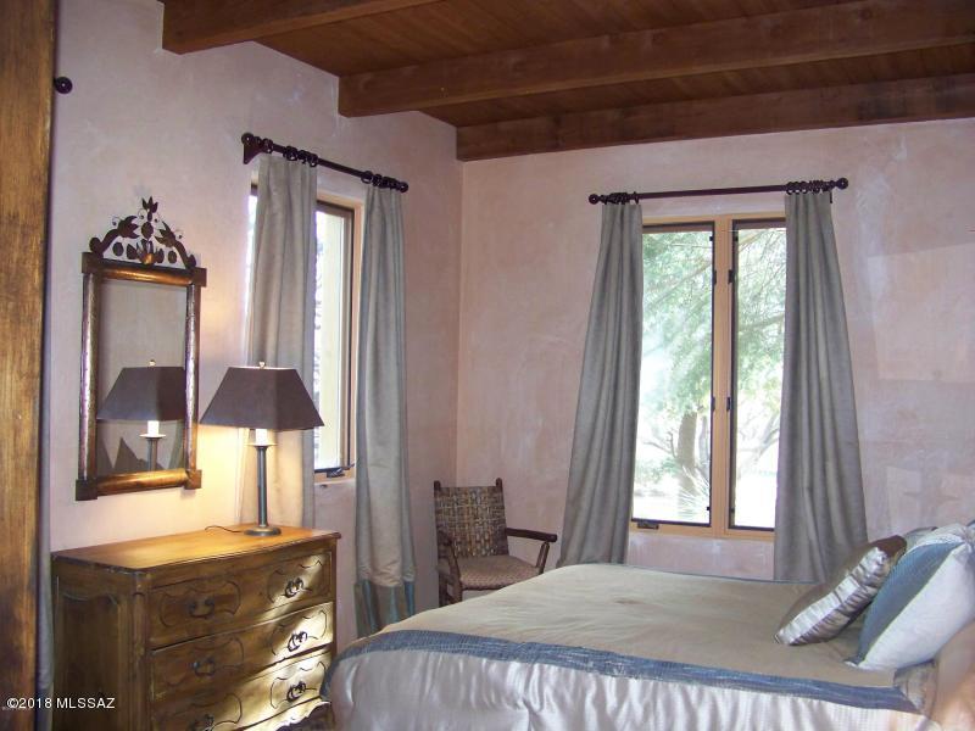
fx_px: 1014
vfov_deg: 39.7
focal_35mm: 36
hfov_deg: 51.4
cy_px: 366
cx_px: 488
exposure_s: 1/30
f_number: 2.8
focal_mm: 5.85
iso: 200
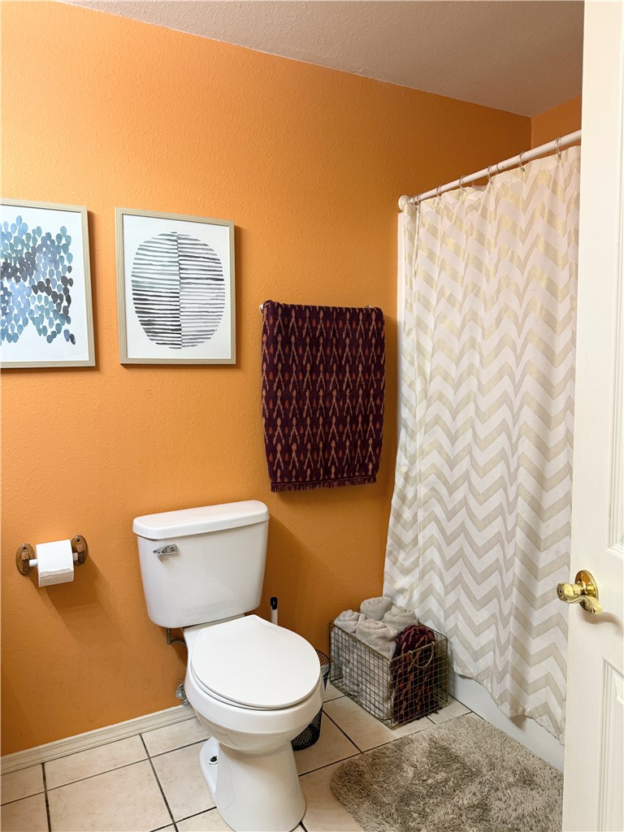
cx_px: 312
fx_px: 577
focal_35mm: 24
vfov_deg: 71.6
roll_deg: +1.4
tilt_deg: -4.7
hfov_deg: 56.8
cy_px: 416
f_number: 1.78
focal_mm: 6.76
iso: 200
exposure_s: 1/60
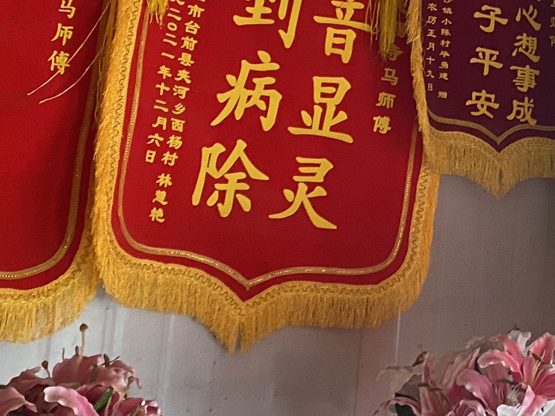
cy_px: 26
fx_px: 1122
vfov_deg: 20.5
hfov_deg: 25.9
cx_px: 592
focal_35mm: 70
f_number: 1.8
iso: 500
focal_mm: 4.25
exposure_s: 1/40
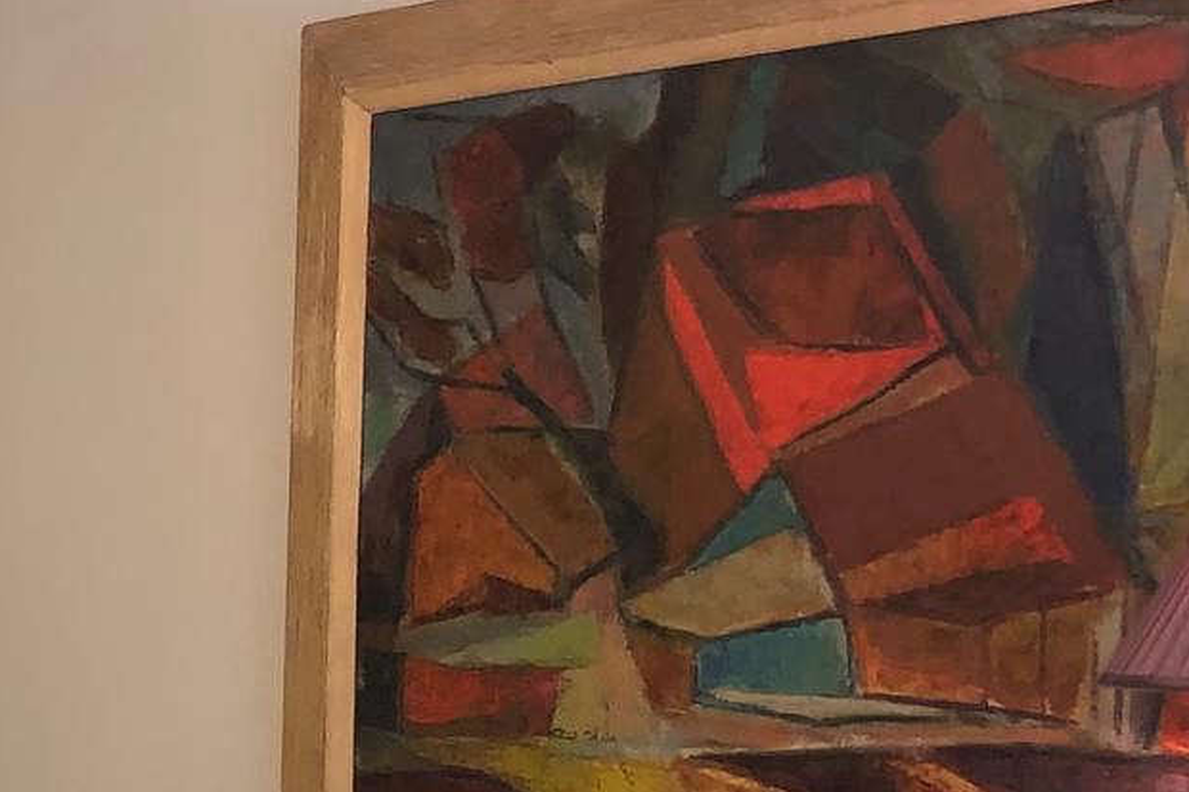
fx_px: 3170
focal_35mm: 96
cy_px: 962
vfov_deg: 13.8
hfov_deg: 19.3
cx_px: -435
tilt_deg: -6.0
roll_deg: +0.1
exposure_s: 1/11
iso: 80
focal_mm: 3.99
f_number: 1.8
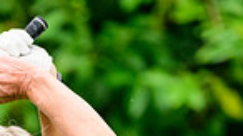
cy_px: 303
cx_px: -38
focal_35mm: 1122
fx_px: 7227
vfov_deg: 1.1
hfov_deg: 1.9
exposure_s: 1/2000
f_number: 5.3
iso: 2000
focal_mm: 270
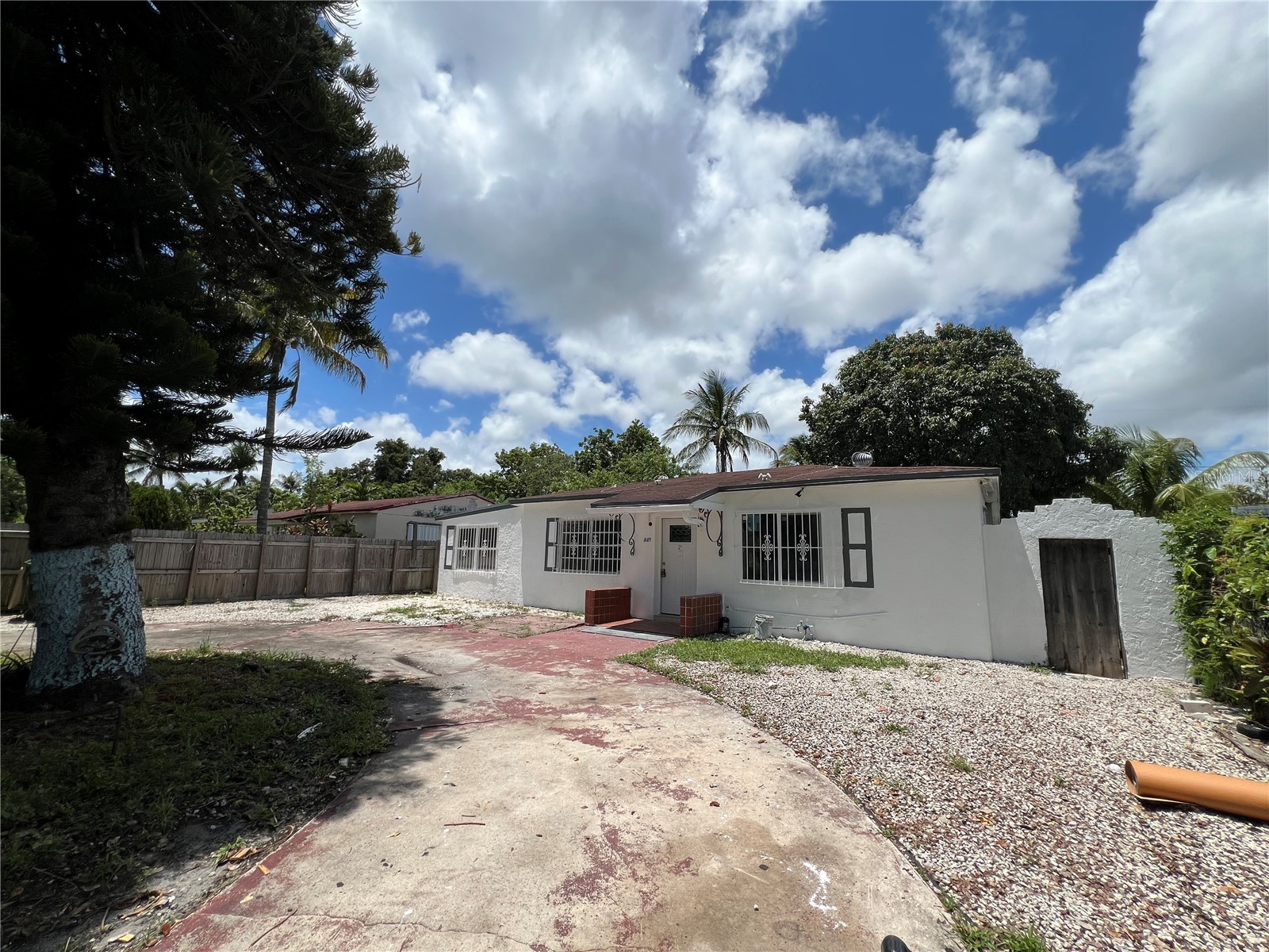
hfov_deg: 106.2
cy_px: 476
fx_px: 477
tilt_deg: +9.6
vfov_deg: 89.9
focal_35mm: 13
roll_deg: -1.3
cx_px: 634
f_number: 1.8
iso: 32
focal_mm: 1.57
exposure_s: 1/2950
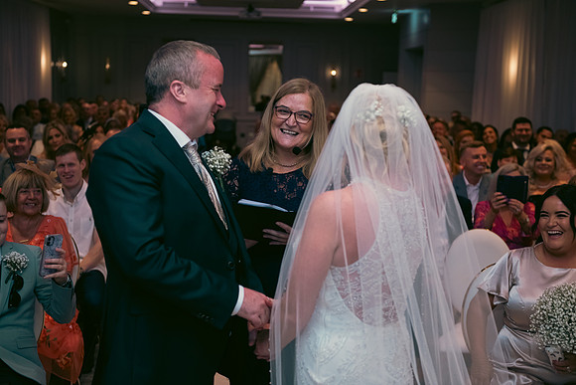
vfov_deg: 26.0
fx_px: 832
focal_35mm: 52
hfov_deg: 38.2
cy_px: 192
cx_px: 288
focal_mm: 52
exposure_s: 1/160
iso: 800
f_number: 3.5
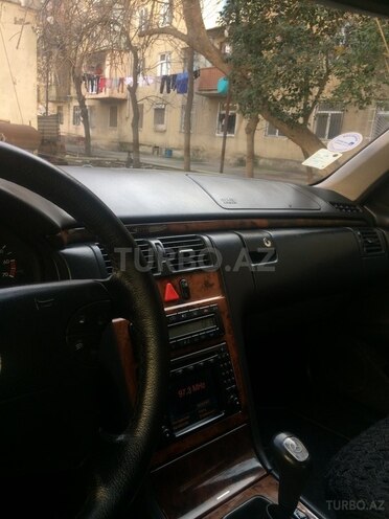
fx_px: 435
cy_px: 260
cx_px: 194
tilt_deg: -16.0
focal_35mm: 29
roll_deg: -4.4
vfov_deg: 61.7
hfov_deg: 48.2
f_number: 2.2
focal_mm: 4.15
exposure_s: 1/100
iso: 40
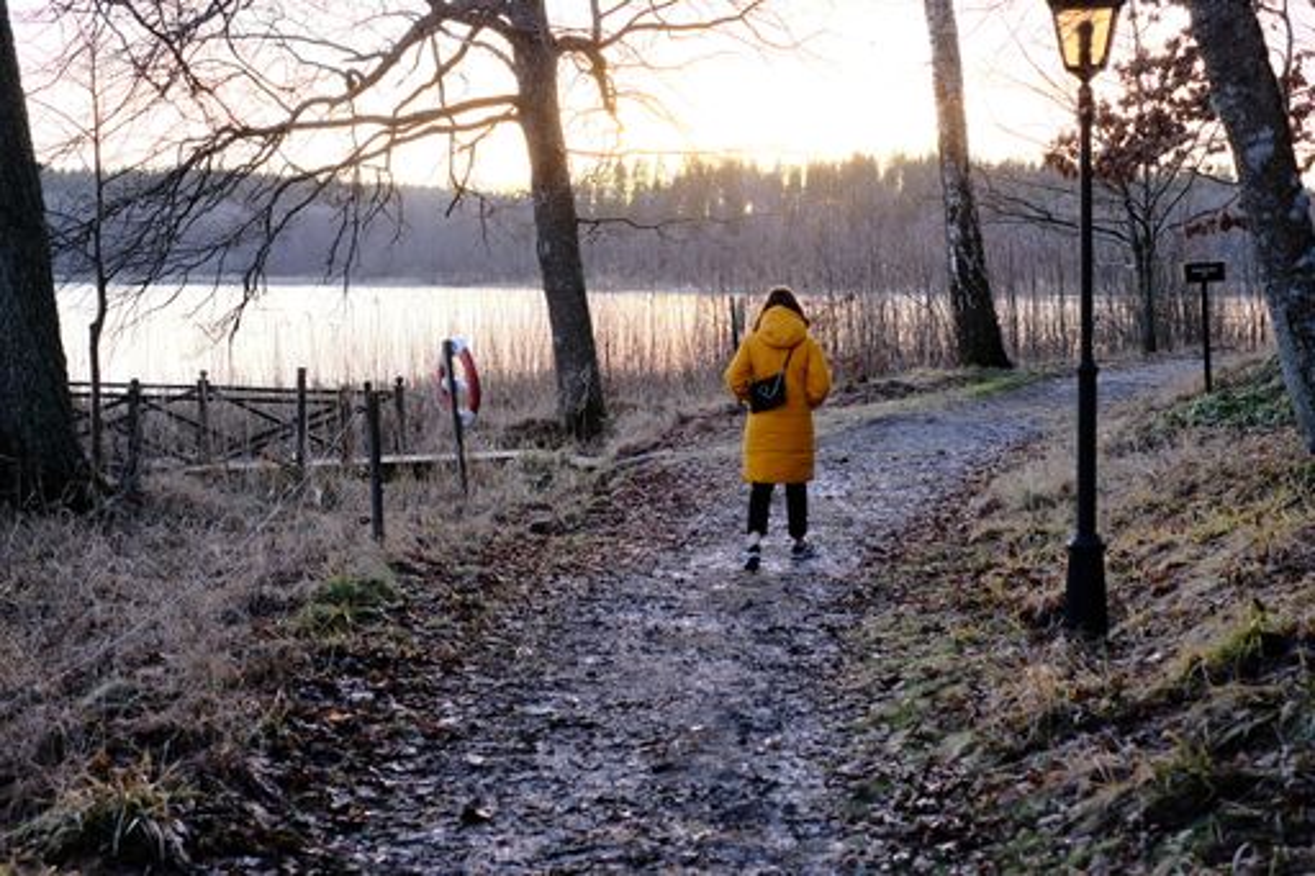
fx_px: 1935
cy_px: 438
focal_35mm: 53
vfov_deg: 25.5
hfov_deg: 37.5
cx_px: 658
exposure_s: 1/100
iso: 400
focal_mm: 35
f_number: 3.6
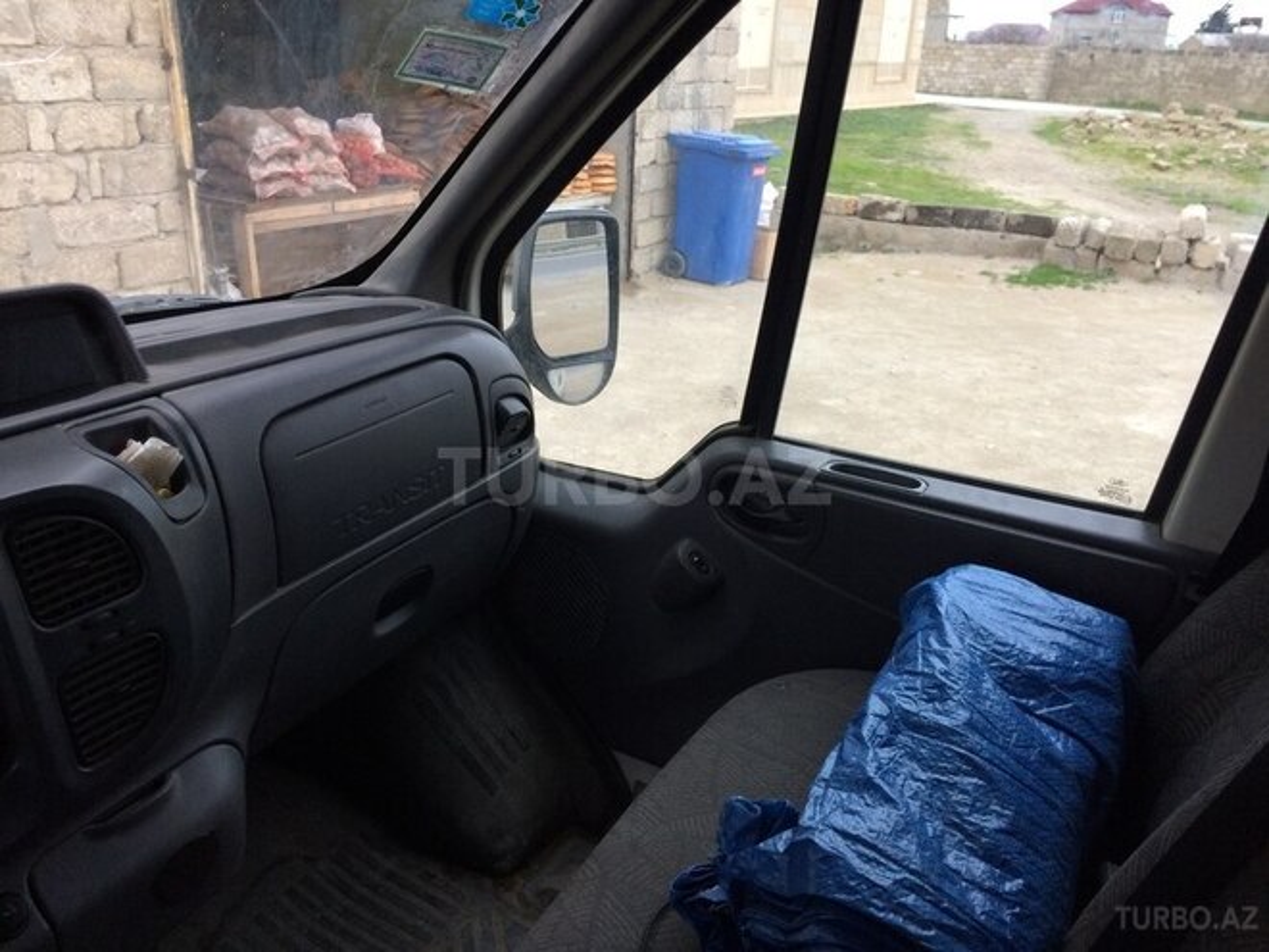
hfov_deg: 61.7
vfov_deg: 48.2
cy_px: 476
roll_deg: -1.7
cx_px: 634
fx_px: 1063
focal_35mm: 29
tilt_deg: -21.9
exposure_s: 1/33
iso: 125
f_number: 2.2
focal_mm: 4.15
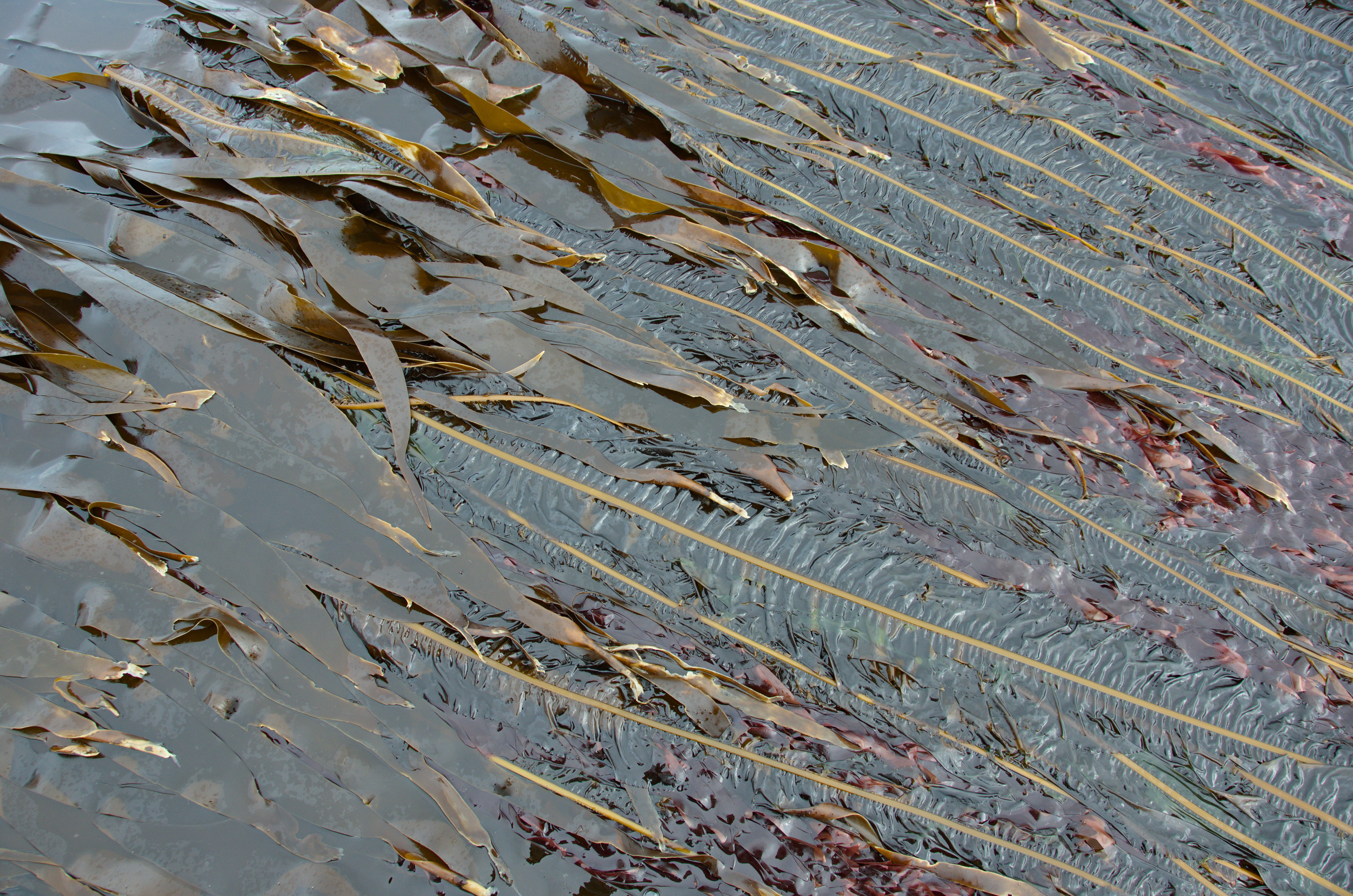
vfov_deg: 47.7
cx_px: 676
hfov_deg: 67.5
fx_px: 1013
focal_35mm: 27
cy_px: 448
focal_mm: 18
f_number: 5.6
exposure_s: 1/125
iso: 360
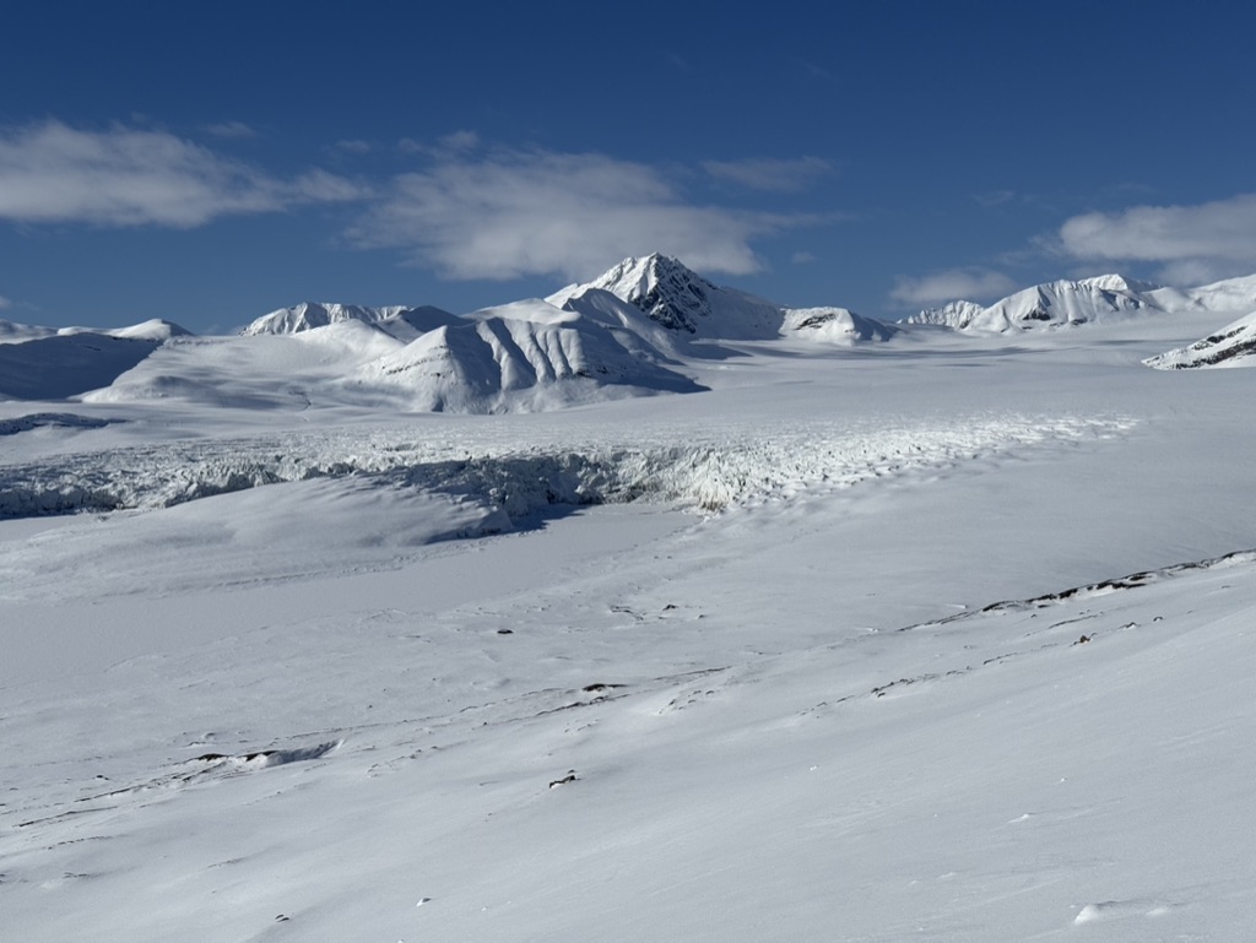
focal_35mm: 48
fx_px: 1742
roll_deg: +2.4
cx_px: 628
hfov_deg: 39.6
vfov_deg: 30.3
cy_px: 472
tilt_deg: +1.6
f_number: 1.78
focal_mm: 6.76
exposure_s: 1/20408
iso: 50
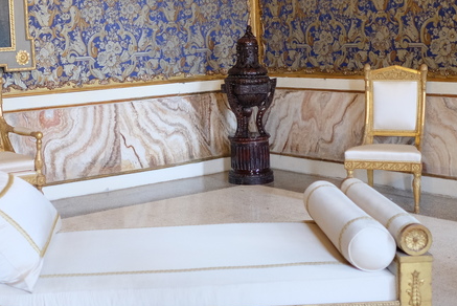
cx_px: 175
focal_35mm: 64
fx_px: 813
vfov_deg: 21.2
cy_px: 102
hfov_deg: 31.3
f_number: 2
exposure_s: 1/60
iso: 1600
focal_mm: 23
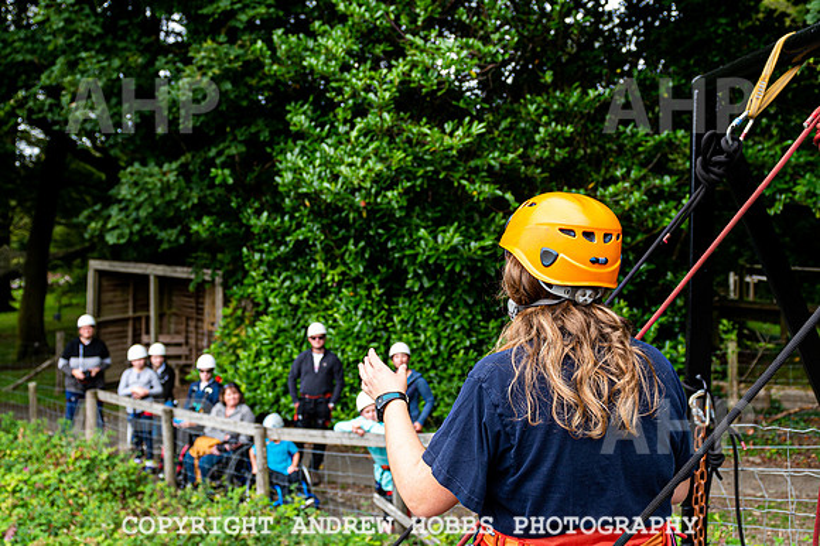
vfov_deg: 38.9
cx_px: 422
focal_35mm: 34
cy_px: 212
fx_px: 768
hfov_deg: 56.2
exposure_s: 1/500
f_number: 3.5
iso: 250
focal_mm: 24
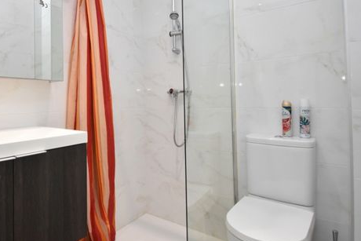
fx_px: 231
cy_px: 96
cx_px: 134
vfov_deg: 54.7
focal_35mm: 23
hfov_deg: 74.7
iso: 1250
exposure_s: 1/125
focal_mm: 10
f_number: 4.5
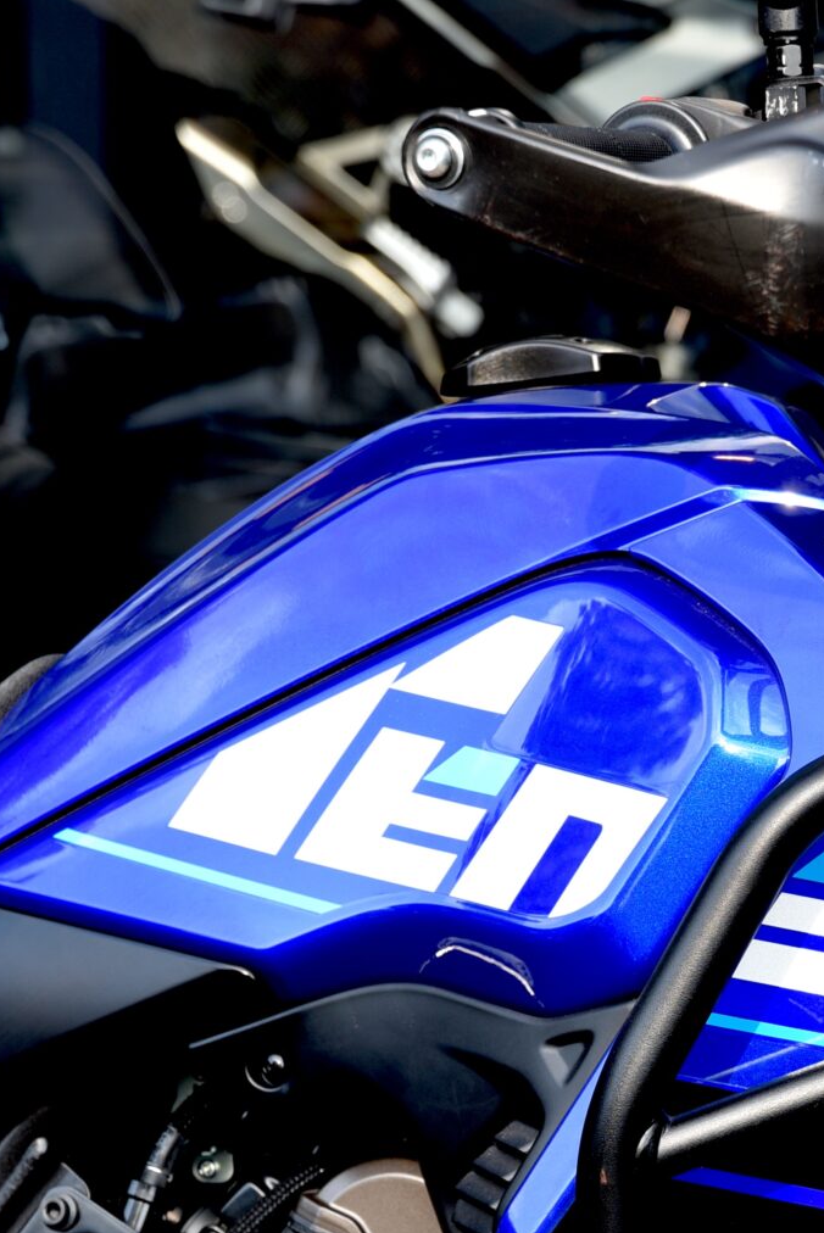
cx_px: 972
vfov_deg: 11.5
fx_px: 6068
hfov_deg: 7.7
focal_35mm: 177
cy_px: 1257
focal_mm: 70
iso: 100
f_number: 5
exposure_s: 1/100
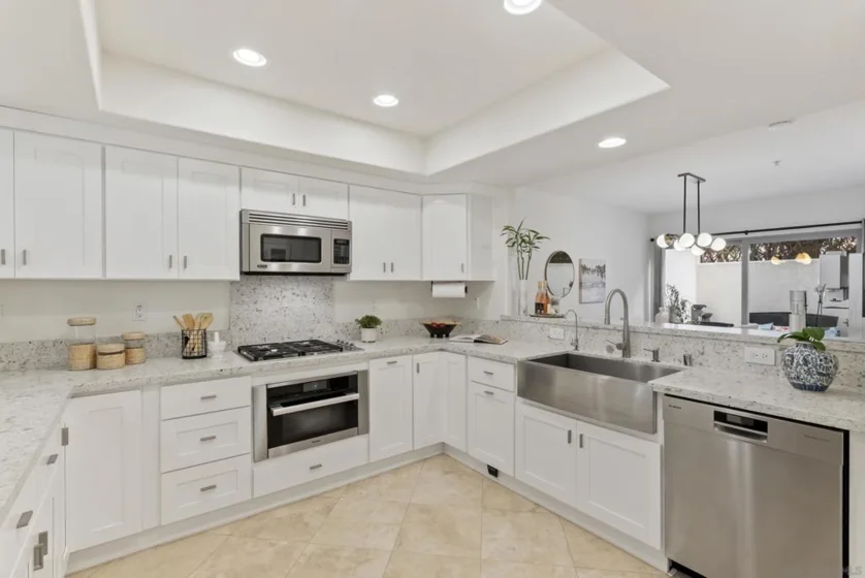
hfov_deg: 96.7
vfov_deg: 73.8
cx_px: 432
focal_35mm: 16
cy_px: 289
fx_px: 385
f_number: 8
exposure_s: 1/8
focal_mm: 16
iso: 500
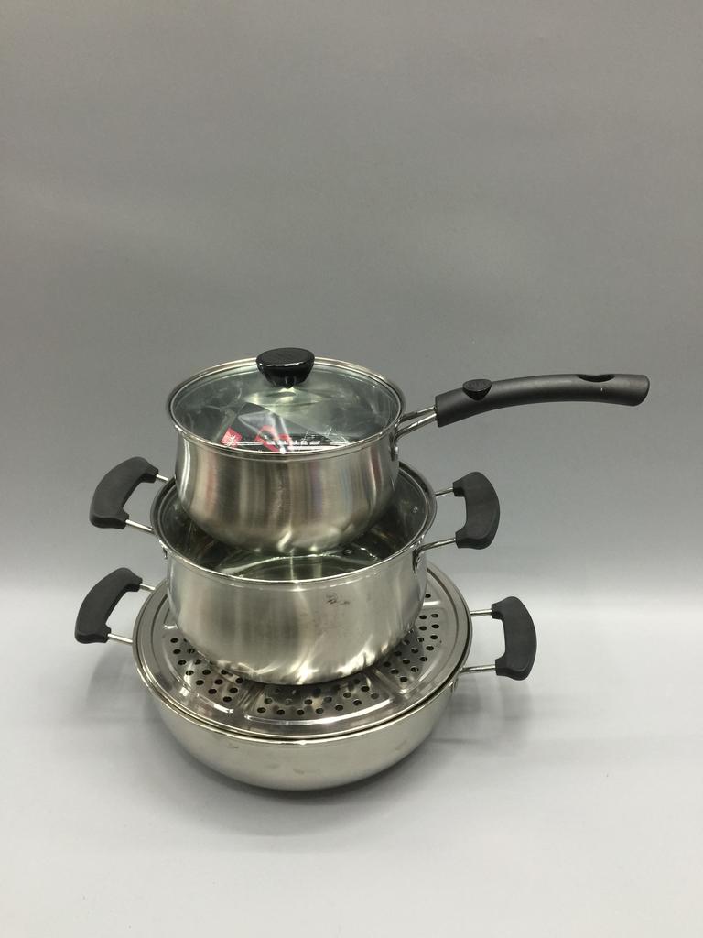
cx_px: 352
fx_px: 785
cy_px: 469
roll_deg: -1.1
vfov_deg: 61.7
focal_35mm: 29
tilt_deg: -26.2
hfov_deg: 48.2
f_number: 2.2
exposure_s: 1/17
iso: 64
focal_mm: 4.15
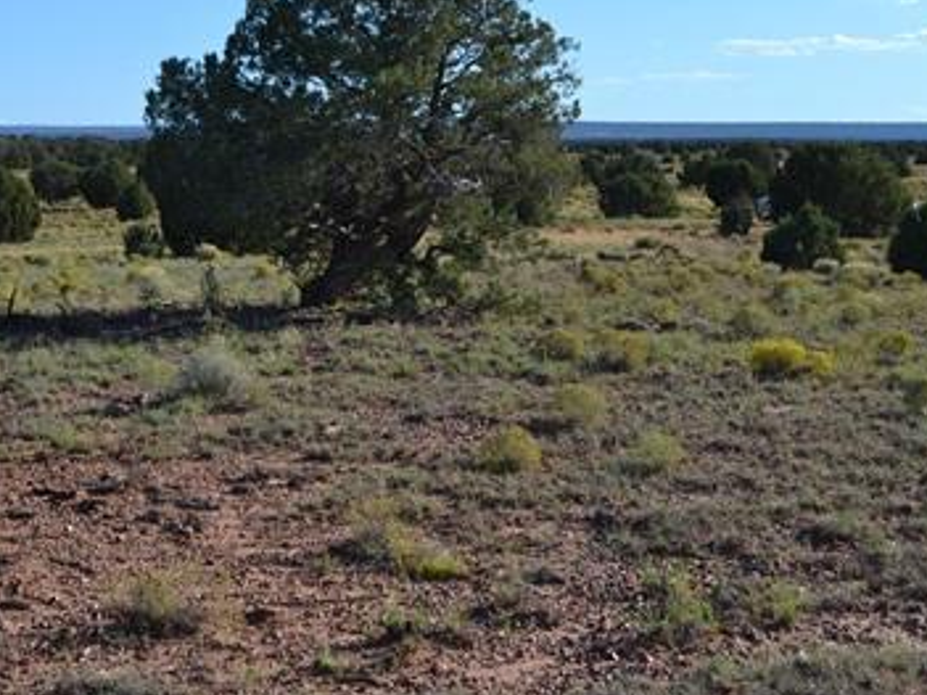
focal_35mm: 74
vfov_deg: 19.8
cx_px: 151
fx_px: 1981
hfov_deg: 25.7
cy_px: 182
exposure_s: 1/250
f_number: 8
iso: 100
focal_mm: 30
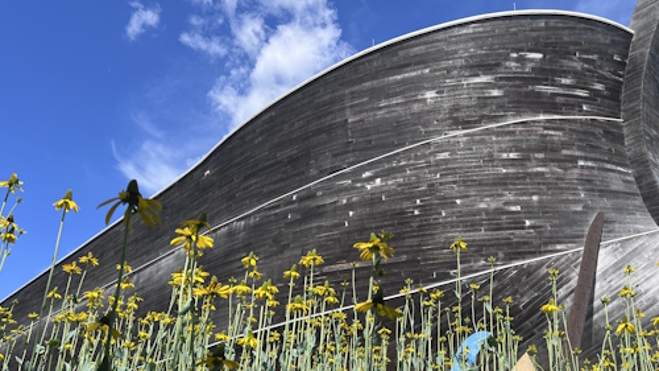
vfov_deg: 34.2
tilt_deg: +19.3
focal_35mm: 34
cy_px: 259
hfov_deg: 57.7
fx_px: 594
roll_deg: -0.6
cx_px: 384
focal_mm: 5.7
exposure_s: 1/3165
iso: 50
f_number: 1.5
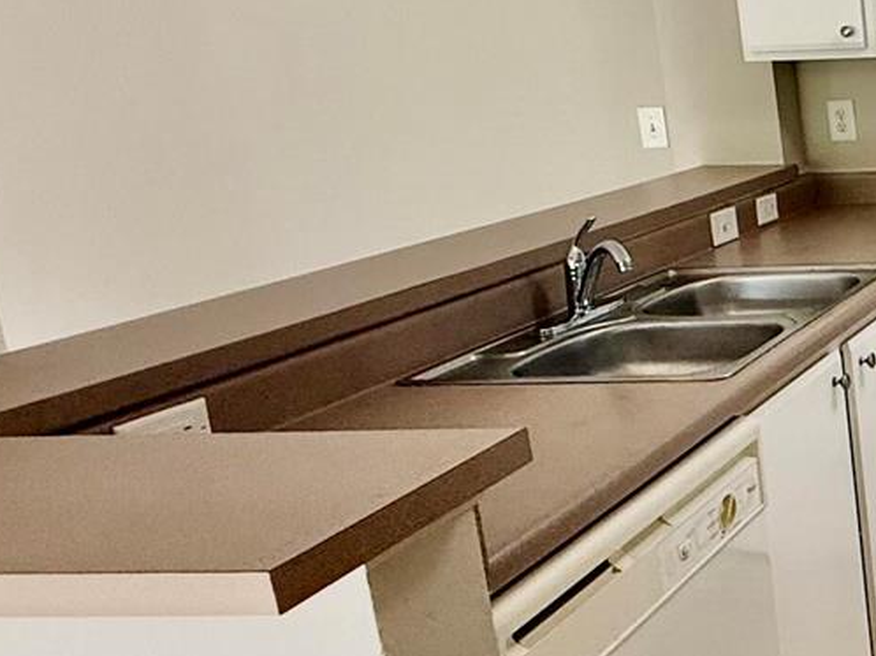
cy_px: 260
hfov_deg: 30.3
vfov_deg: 32.1
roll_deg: +2.2
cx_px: 1214
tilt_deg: -11.1
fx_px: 1138
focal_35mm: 45
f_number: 2.2
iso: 200
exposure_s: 1/60
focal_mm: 2.22
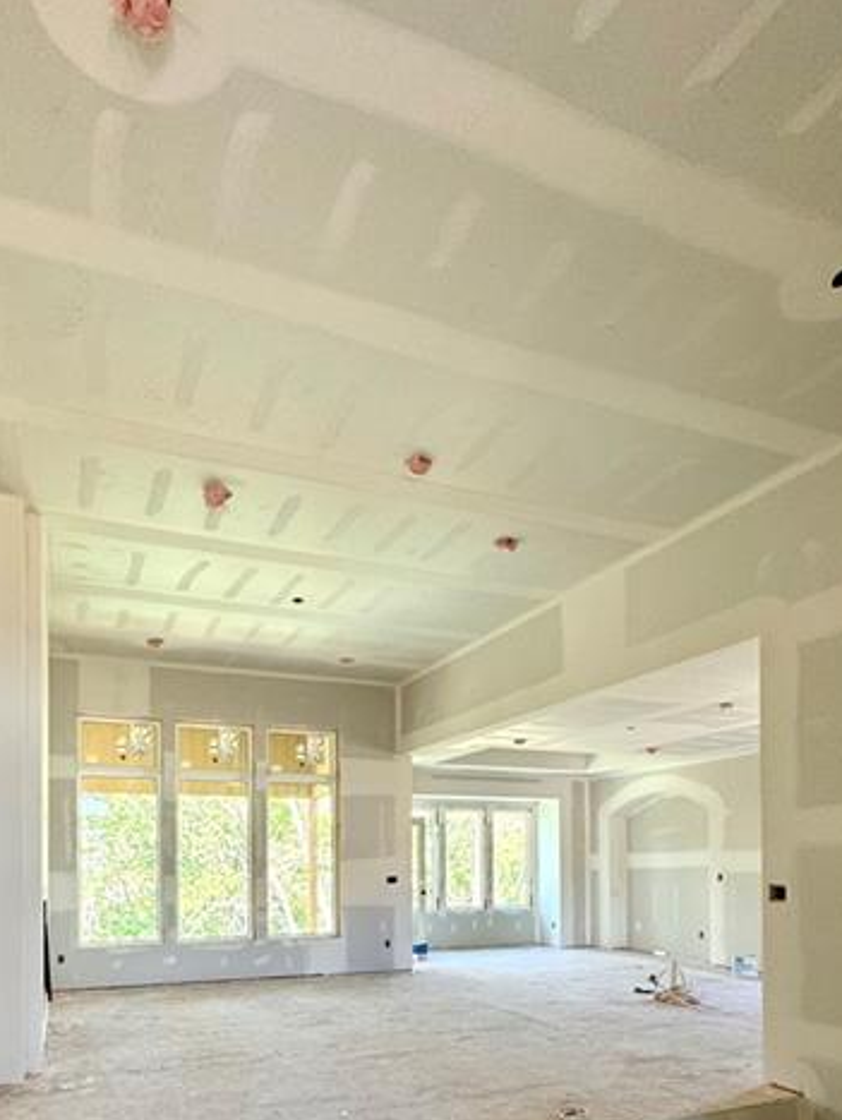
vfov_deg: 68.4
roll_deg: +0.6
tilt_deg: +0.5
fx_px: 745
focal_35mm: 23
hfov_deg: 58.5
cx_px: 336
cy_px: 859
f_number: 2.2
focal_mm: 2.22
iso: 160
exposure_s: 1/99
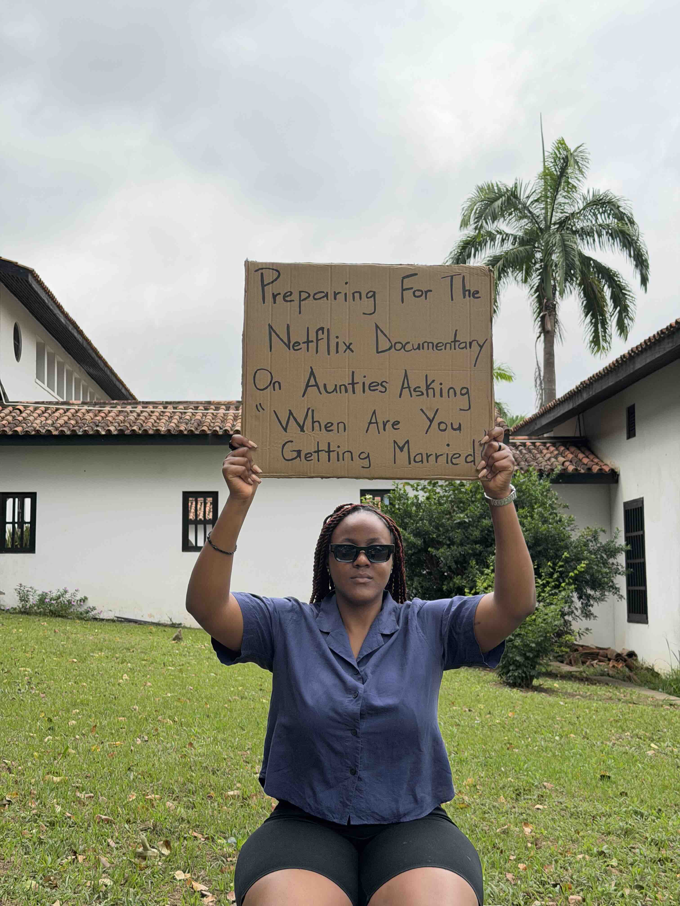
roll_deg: +0.7
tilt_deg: +5.4
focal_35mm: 48
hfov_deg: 30.3
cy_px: 453
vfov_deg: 39.7
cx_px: 340
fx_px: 1257
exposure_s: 1/2494
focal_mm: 6.76
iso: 80
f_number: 1.78
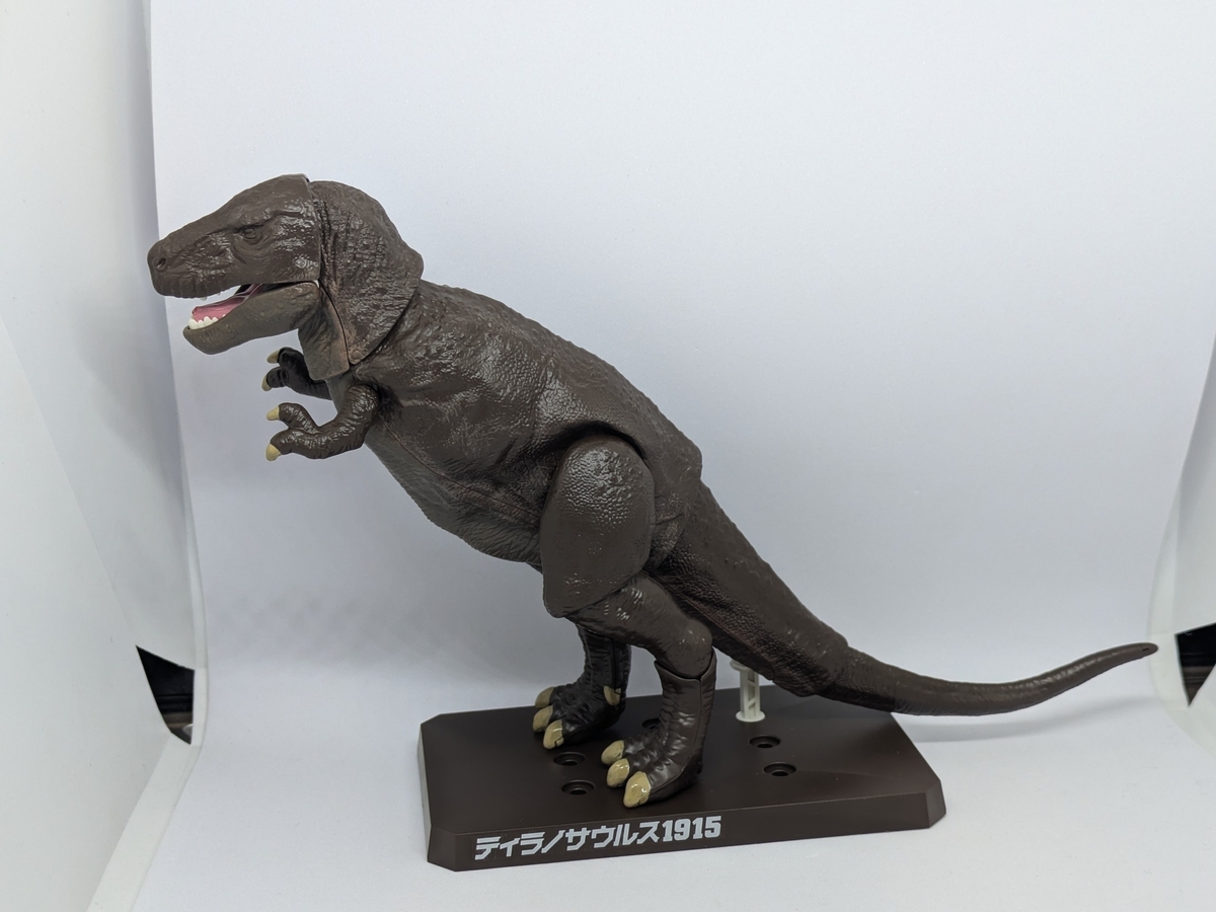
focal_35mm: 51
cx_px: 608
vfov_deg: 28.6
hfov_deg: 37.5
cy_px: 456
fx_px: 1792
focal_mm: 5.43
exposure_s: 1/60
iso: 52
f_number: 1.89
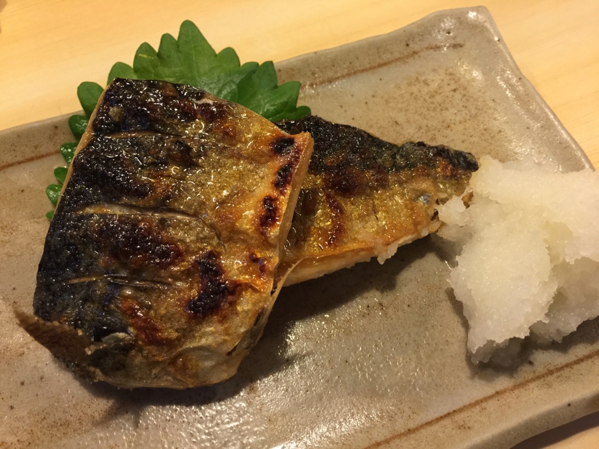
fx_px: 502
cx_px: 300
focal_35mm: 29
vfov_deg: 48.2
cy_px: 224
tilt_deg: -59.7
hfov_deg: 61.7
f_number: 2.2
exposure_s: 1/10
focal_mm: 4.15
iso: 100
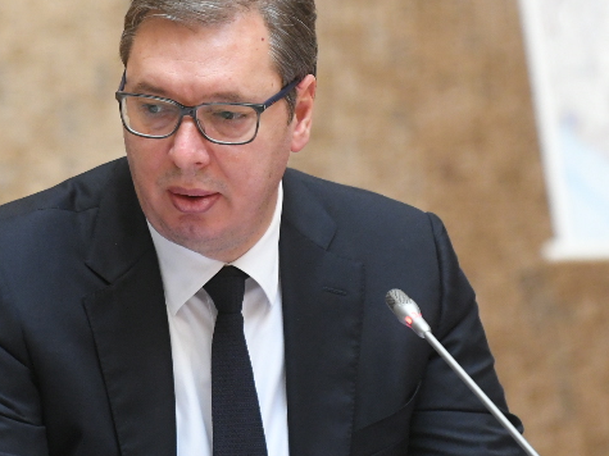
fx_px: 11538
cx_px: 212
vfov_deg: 2.3
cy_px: 110
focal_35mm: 656
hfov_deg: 3.0
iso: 2500
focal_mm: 200
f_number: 2.8
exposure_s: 1/320
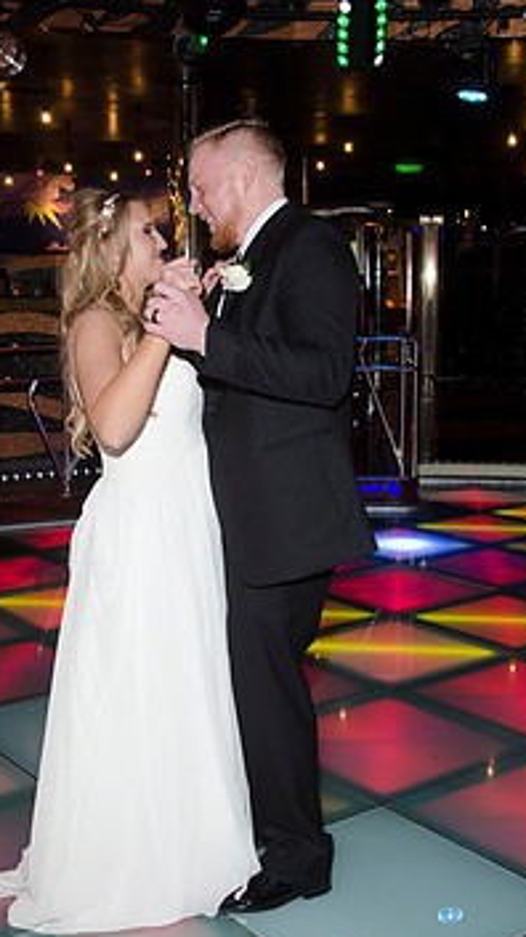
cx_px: 239
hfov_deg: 24.9
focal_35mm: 48
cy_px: 462
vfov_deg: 42.9
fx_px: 1193
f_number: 5.6
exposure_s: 1/60
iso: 400
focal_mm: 24
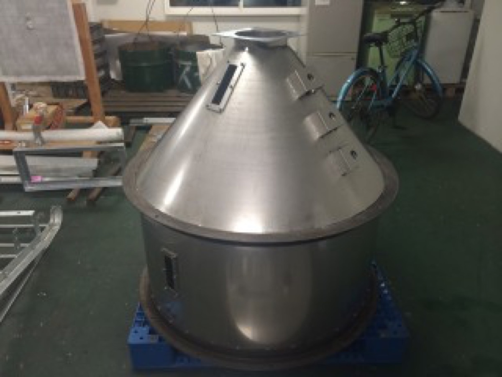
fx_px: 435
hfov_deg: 60.0
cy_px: 188
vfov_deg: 46.8
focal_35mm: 30
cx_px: 251
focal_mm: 4.12
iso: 100
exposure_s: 1/30
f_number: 2.2
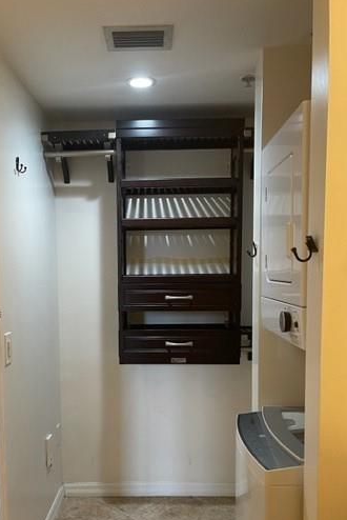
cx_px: 147
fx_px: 505
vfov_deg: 54.0
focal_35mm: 35
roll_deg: +1.7
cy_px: 314
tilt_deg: -5.3
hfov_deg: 37.8
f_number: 1.6
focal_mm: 5.1
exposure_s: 1/60
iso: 100
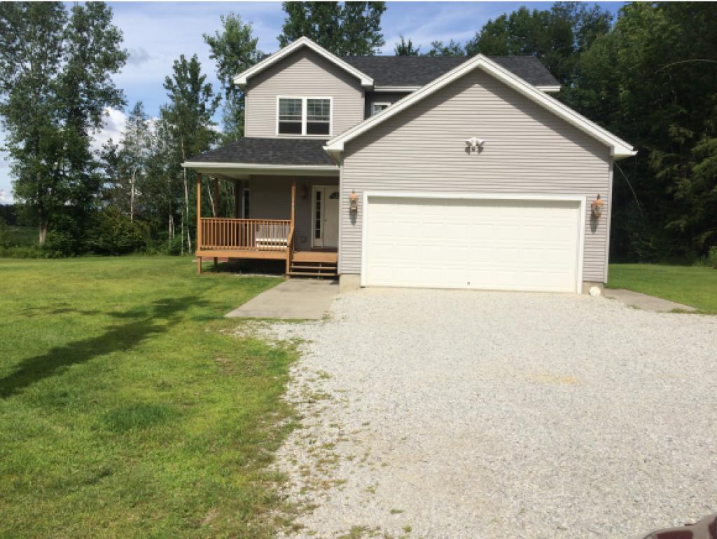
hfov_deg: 61.6
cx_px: 358
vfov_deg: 48.3
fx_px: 601
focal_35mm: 29
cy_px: 270
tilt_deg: -5.4
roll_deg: -1.7
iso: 32
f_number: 2.2
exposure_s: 1/2564
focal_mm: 4.15
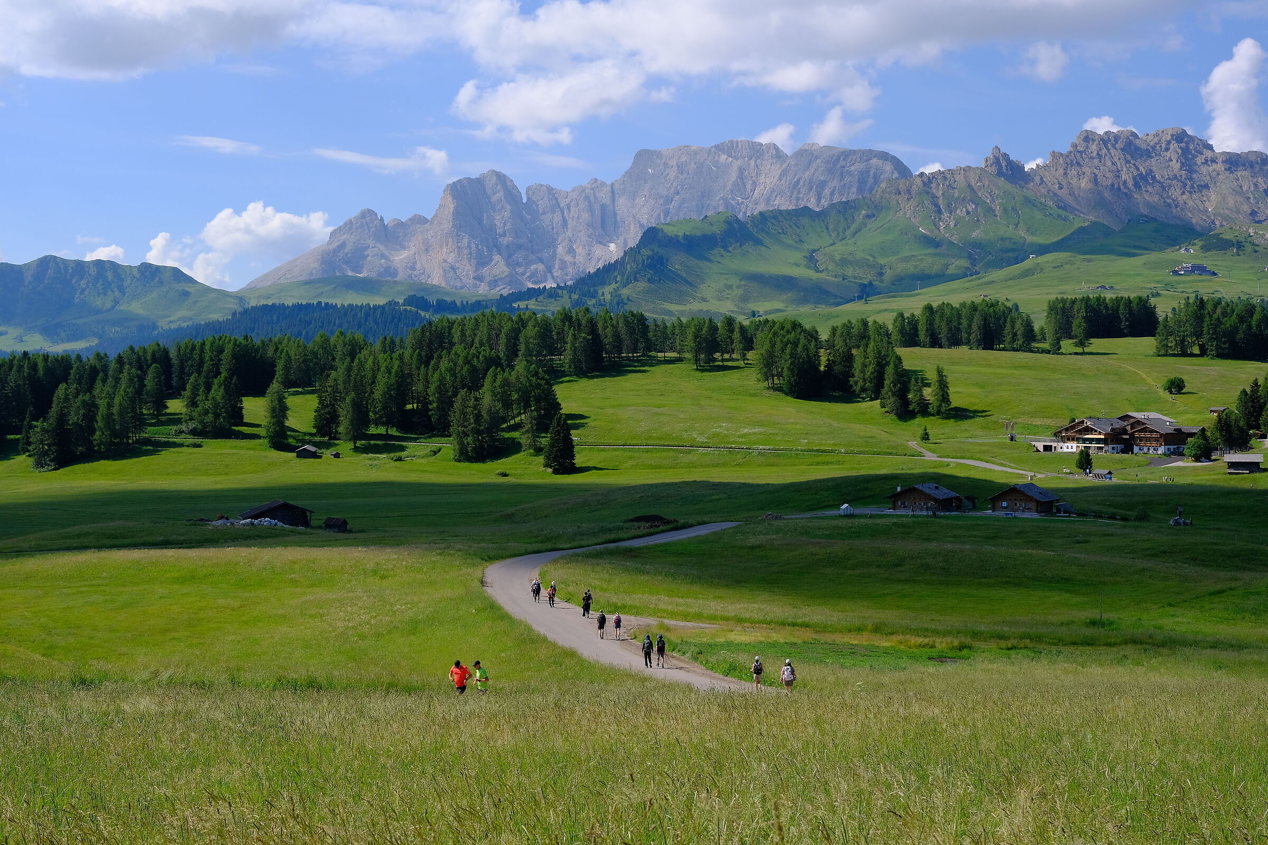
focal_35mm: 46
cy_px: 422
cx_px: 634
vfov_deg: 29.2
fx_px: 1620
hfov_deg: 42.7
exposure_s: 1/1100
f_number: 5.6
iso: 320
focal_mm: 30.8
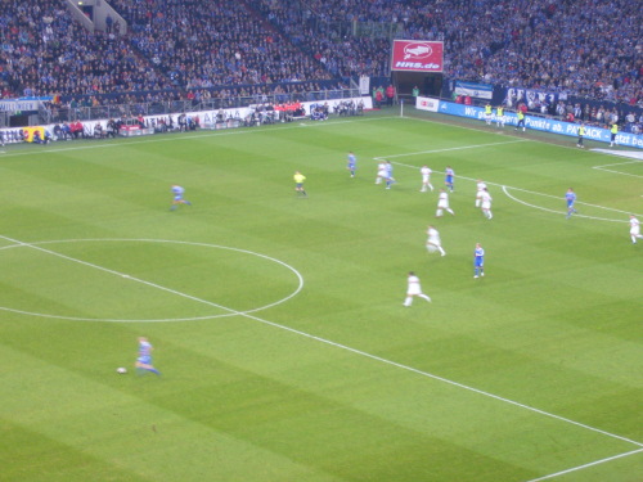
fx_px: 1950
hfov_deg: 18.7
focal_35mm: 105
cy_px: 241
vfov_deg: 14.1
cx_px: 322
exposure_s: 1/15
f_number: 5
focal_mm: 17.4
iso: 125
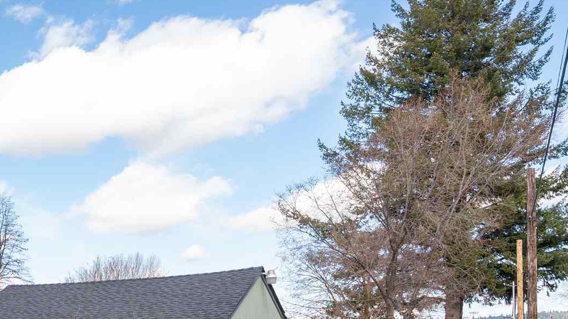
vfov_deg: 24.9
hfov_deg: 30.8
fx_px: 689
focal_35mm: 46
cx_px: -228
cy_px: 314
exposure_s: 1/125
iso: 200
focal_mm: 14.9
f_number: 8
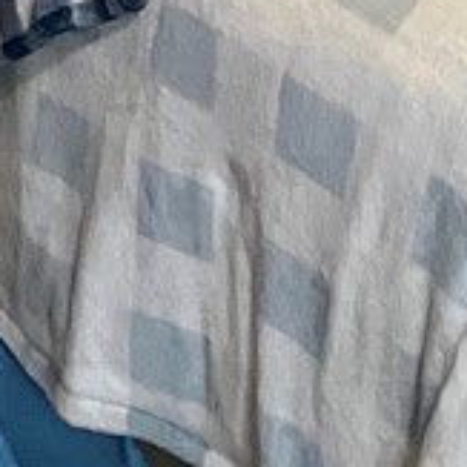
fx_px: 2198
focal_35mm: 144
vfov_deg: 9.4
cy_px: -954
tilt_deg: -4.5
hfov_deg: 11.5
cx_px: 754
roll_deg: +0.3
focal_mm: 5.1
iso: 500
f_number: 1.6
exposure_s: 1/60
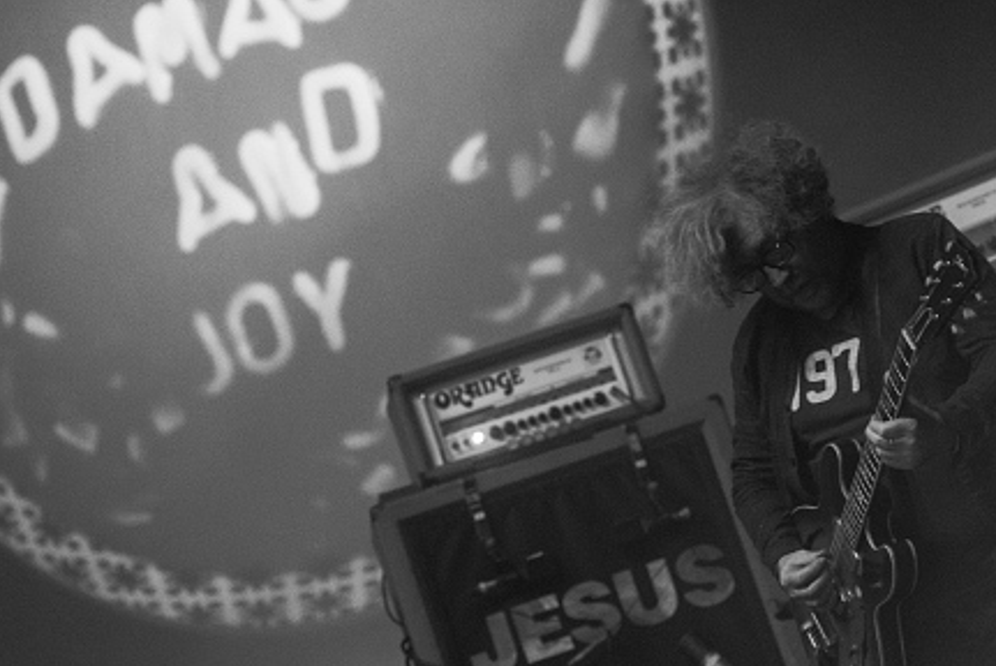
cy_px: 323
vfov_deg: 11.7
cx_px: 617
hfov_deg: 17.5
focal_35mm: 117
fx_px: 3239
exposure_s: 1/100
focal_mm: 70
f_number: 2.8
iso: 1250
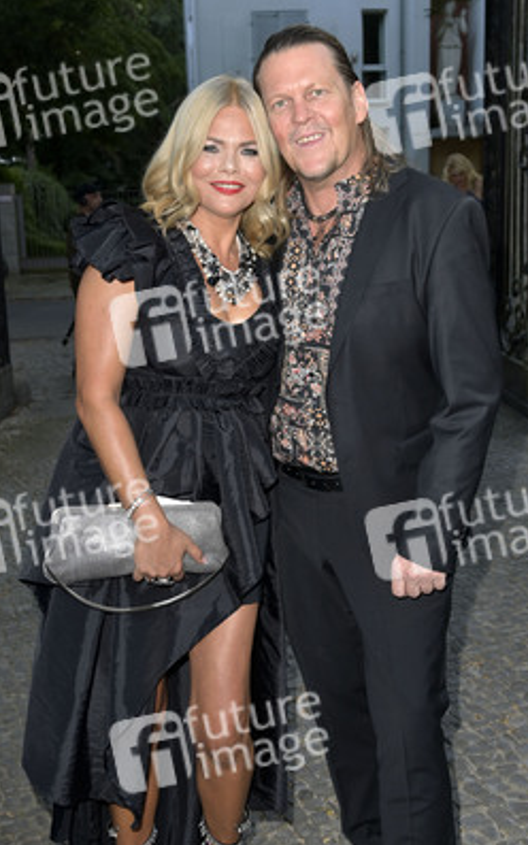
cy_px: 424
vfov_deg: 50.4
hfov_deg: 32.7
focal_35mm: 39
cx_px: 281
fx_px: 898
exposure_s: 1/200
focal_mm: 38
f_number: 5.6
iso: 1250
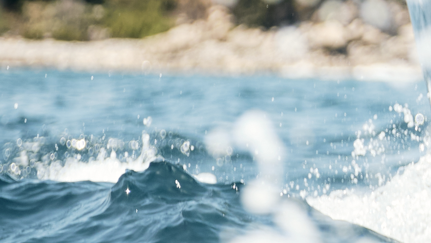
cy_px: -113
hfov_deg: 2.0
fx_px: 12104
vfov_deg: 1.1
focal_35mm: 1059
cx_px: 744
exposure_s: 1/2000
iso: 200
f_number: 2.8
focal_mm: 129.2
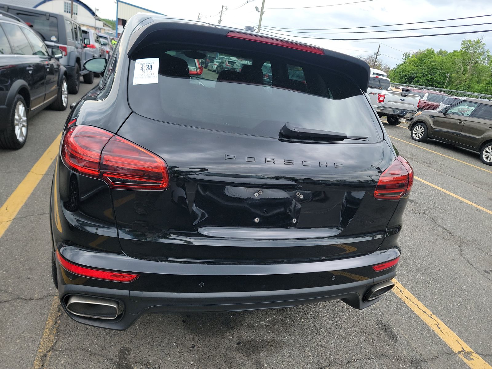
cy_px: 184
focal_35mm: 24
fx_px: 341
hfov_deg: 71.6
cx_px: 246
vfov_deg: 56.8
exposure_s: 1/178
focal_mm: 6.7
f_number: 1.8
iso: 50
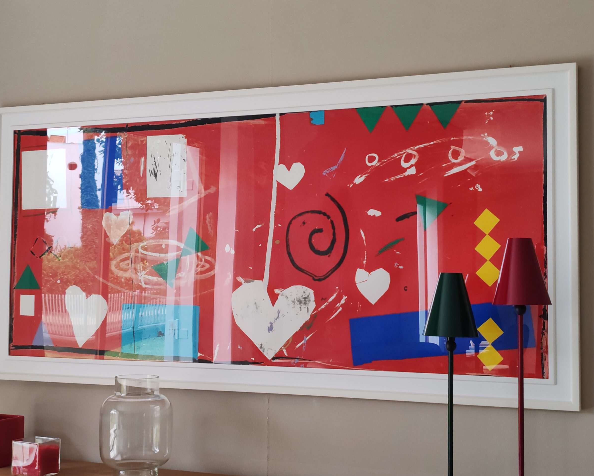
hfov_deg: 32.5
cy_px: 237
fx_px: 1020
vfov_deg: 26.2
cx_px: 300
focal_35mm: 58
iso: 1000
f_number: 1.9
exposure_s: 1/100
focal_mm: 6.12
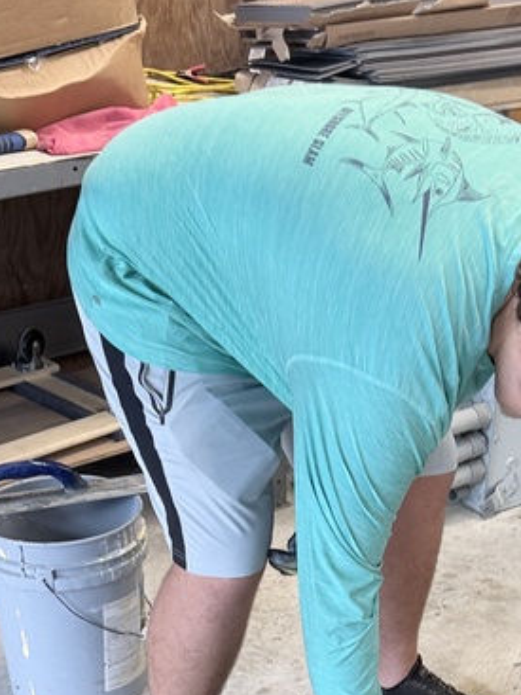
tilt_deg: -30.7
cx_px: 294
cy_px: 780
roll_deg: -0.9
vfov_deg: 26.5
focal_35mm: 67
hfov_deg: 21.9
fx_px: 1345
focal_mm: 6.76
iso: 125
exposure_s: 1/60
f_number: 1.78
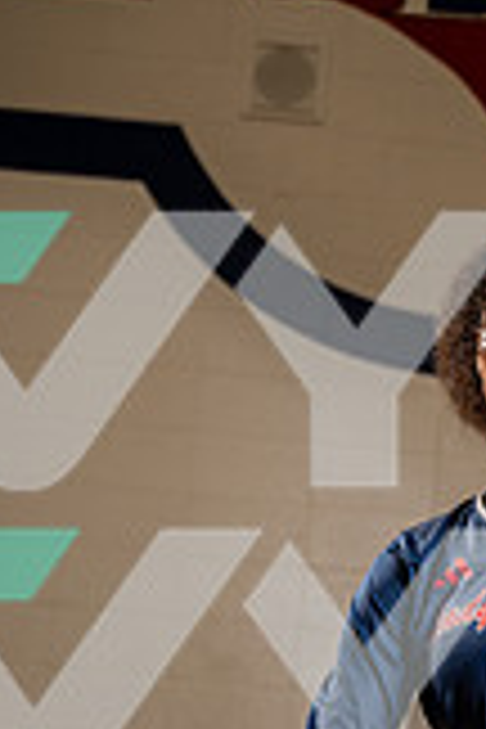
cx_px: 472
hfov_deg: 7.0
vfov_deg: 10.5
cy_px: 670
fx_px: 3948
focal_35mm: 195
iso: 320
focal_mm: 70
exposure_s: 1/250
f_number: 5.6
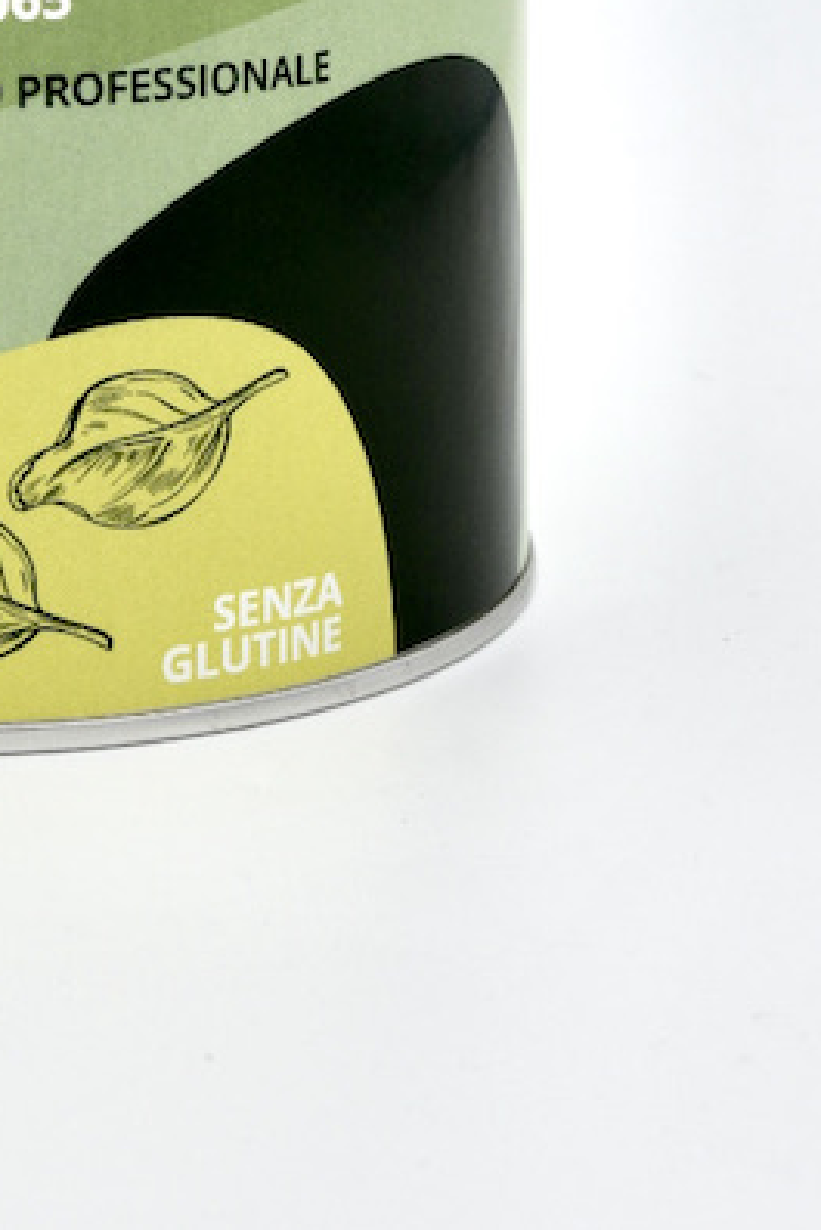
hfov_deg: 13.2
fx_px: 3486
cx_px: -34
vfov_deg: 19.1
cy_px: -158
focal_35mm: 102
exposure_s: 1/320
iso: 200
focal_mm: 30
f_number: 9
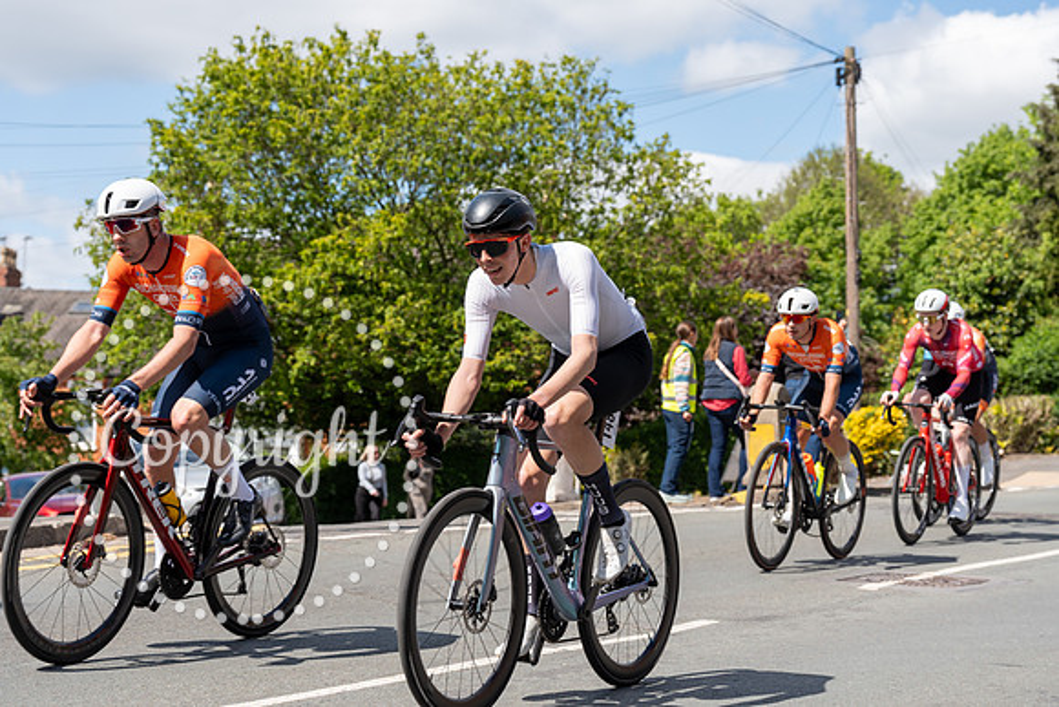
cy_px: 354
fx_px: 2060
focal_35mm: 70
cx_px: 530
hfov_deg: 28.8
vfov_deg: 19.5
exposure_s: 1/1000
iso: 320
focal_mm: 70
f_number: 5.6
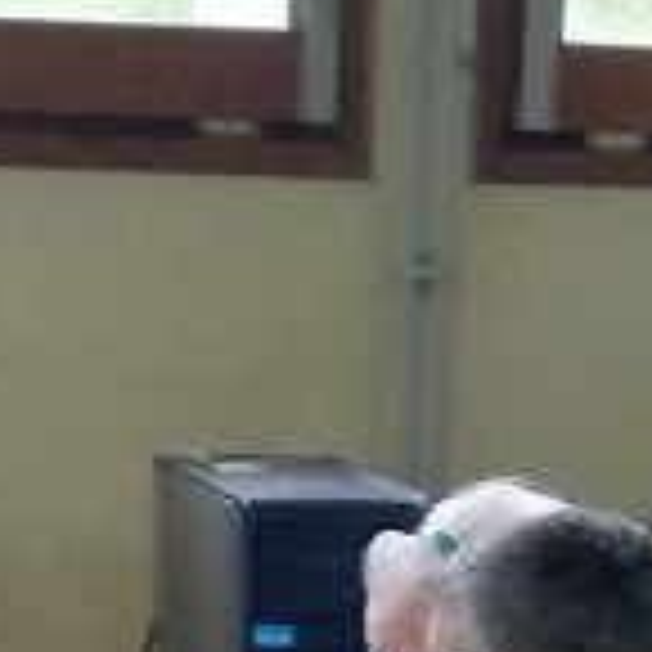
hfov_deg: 11.8
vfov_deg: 10.2
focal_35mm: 148
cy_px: 1590
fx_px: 3154
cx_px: 396
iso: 160
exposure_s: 1/33.3
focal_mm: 3.81
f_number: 2.2
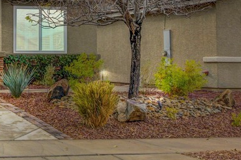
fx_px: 562
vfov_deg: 16.1
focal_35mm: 84
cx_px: -39
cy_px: 21
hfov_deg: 22.5
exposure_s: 1/320
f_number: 9
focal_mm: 20
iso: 800
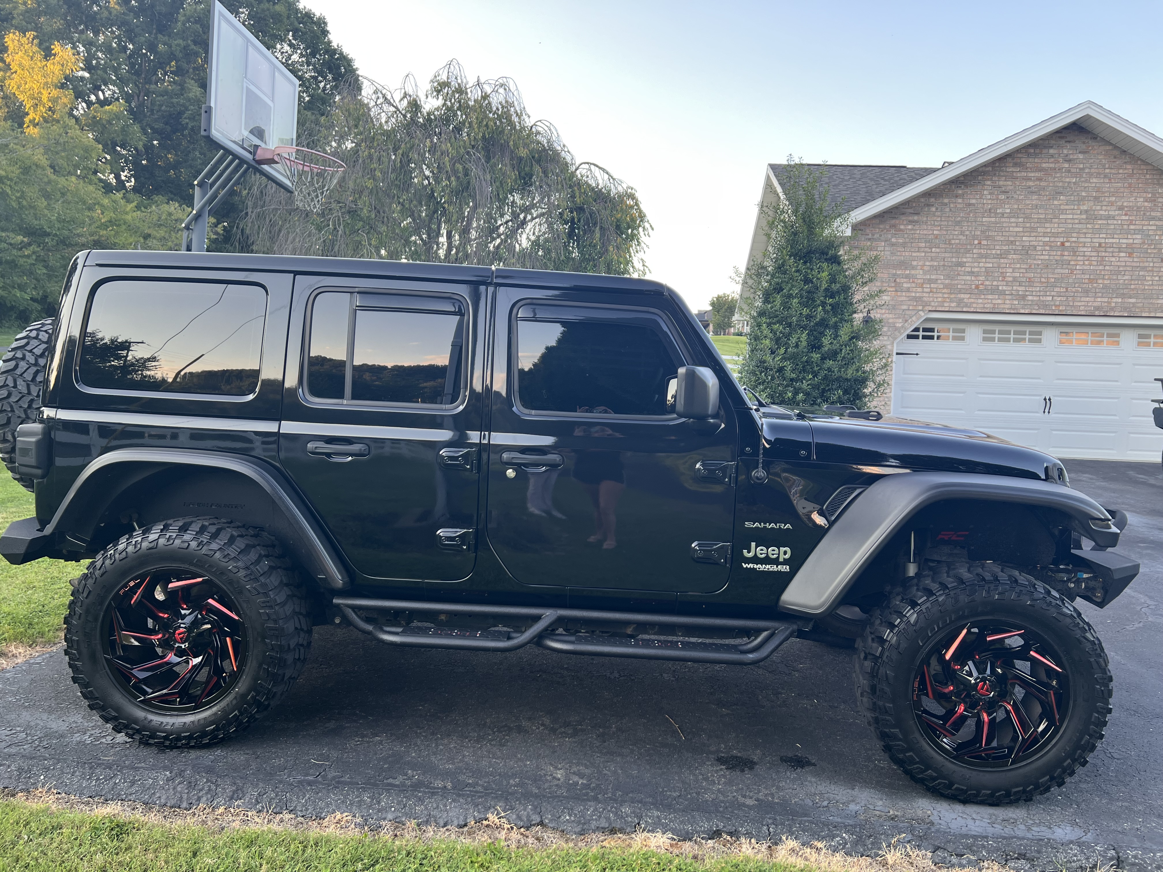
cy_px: 436
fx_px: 874
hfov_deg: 67.3
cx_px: 582
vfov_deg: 53.1
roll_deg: -2.6
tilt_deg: -4.2
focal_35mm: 26
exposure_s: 1/121
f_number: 1.5
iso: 40
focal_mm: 5.7
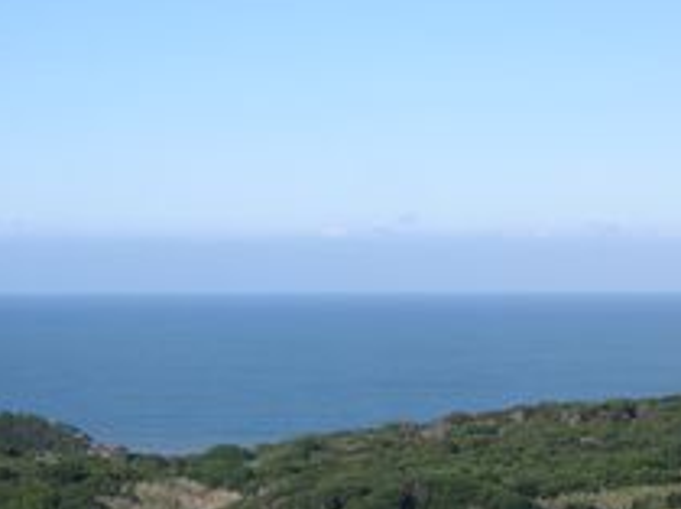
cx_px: 269
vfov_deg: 10.3
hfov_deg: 13.7
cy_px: 373
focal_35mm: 144
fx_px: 2830
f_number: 11.2
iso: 100
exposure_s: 1/97.9
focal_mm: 17.4
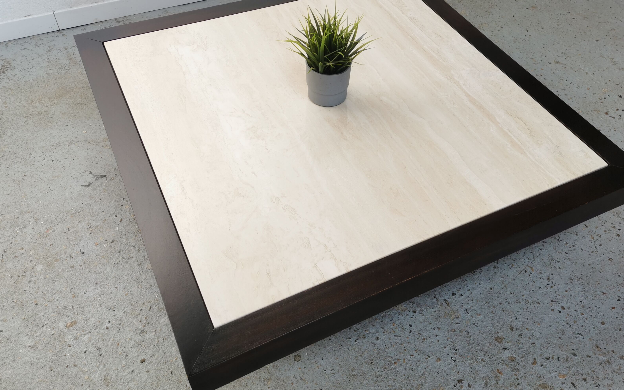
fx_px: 561
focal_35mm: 33
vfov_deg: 38.2
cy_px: 169
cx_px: 336
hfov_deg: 58.1
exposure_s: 1/188
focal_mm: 5.58
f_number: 1.8
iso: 50
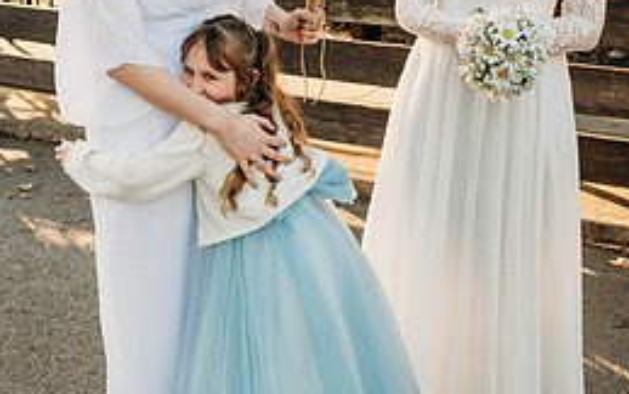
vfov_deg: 20.8
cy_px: 105
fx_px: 1063
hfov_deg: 33.0
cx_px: 317
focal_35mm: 62
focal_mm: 35
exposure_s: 1/1000
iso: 100
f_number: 4
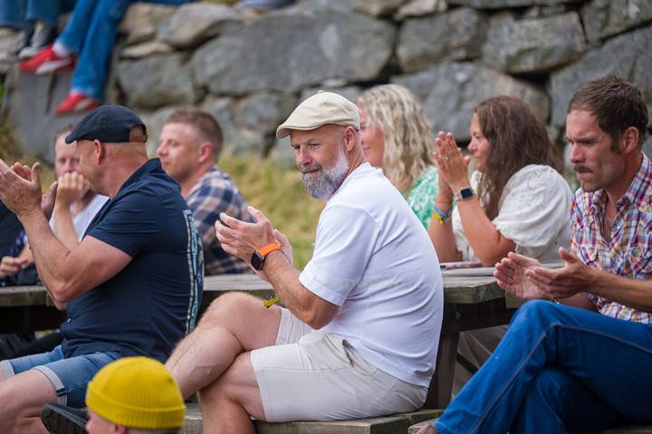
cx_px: 326
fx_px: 2988
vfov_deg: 8.3
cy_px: 217
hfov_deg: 12.5
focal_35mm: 165
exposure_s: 1/800
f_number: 2.8
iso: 320
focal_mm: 165
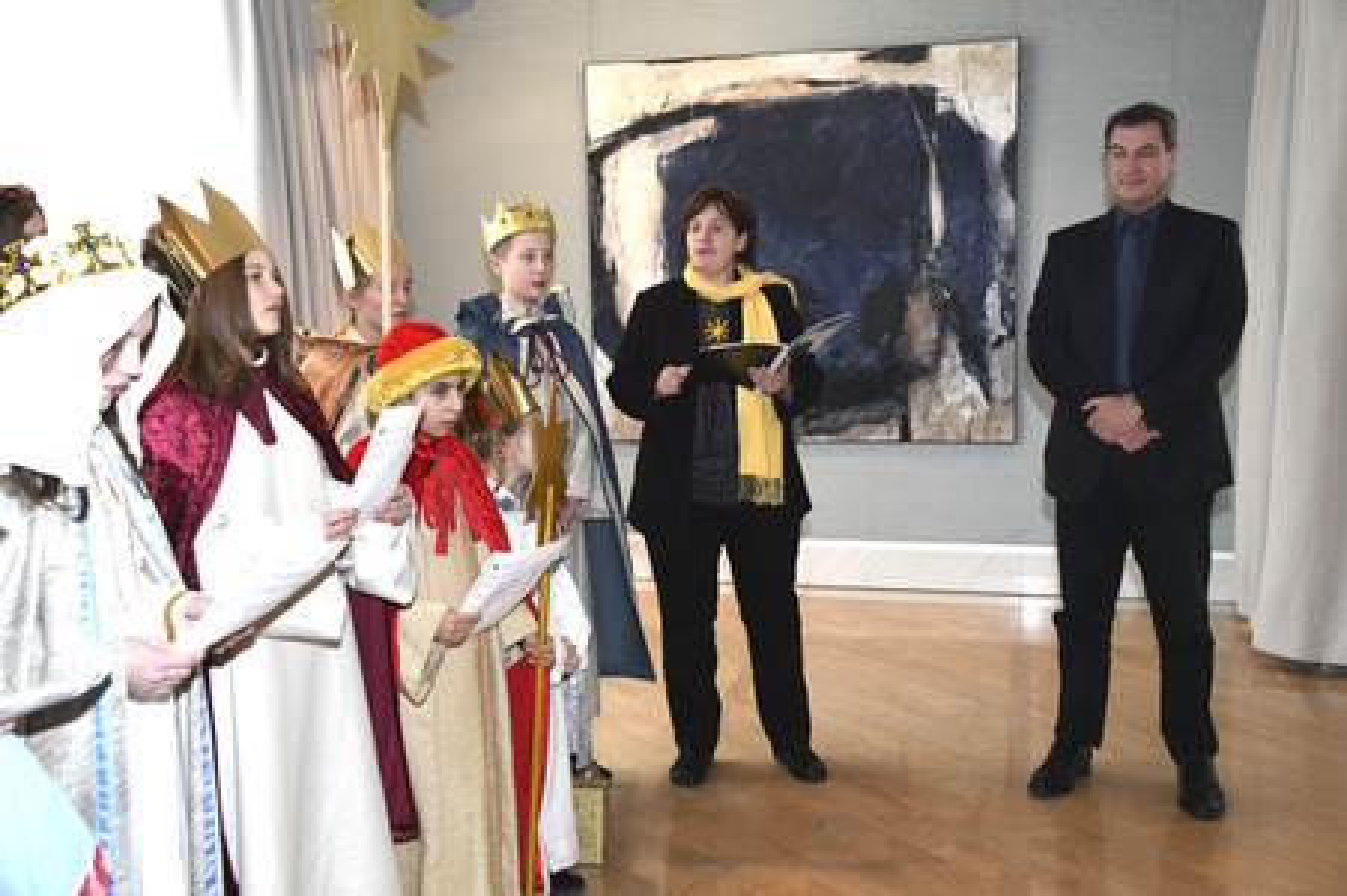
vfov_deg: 33.4
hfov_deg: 48.5
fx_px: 1496
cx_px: 674
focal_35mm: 40
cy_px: 448
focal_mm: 40
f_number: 6.3
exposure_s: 1/160
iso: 2000
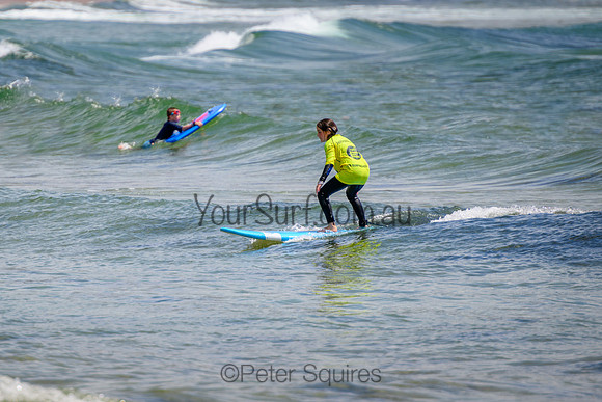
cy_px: 195
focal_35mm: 556
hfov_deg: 3.7
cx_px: 184
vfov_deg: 2.5
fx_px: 9298
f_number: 5.6
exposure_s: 1/2000
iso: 220
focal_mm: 400
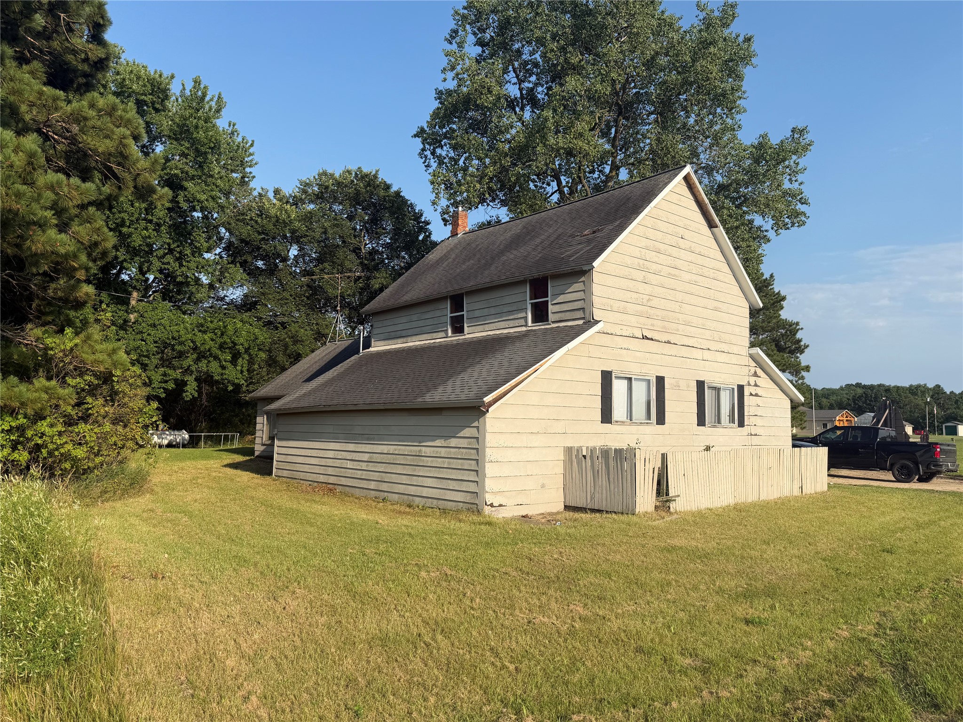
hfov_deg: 71.6
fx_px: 668
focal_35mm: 24
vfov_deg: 56.8
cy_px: 361
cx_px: 482
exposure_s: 1/4167
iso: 80
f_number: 1.78
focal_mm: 6.76
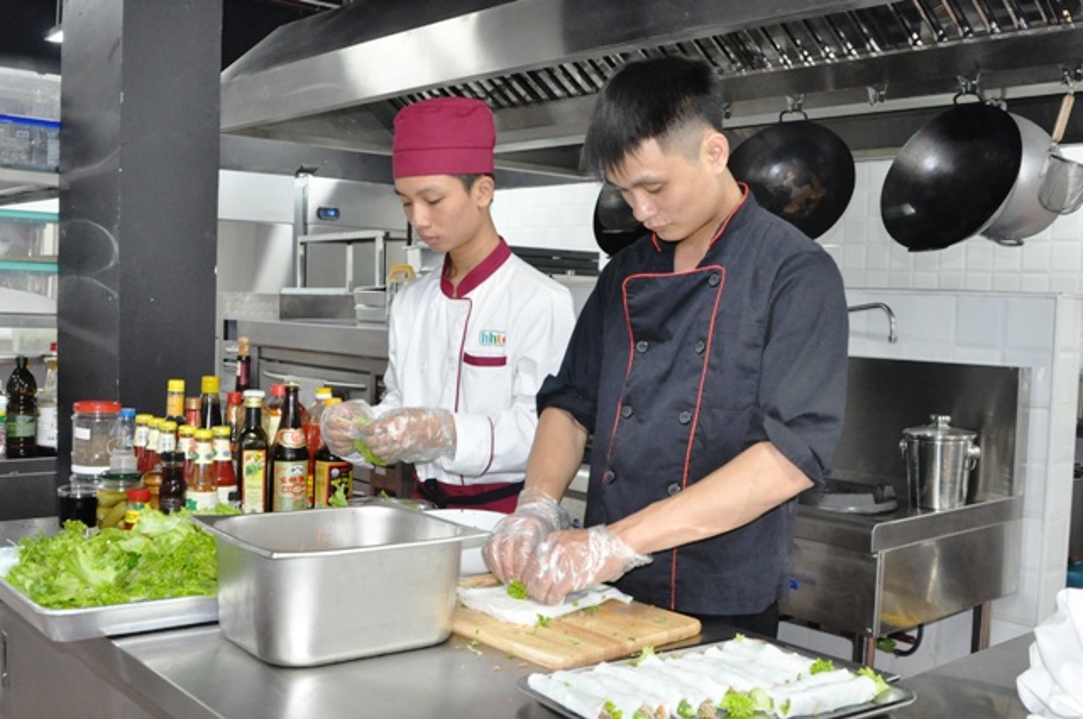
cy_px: 360
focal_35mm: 36
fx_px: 1082
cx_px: 542
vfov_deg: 36.8
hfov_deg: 53.2
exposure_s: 1/60
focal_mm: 24
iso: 2000
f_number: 5
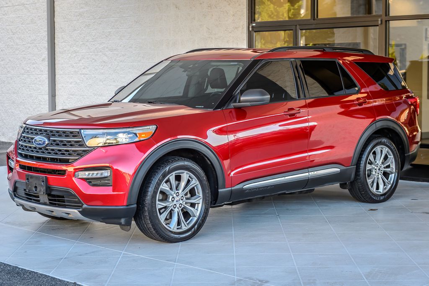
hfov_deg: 26.3
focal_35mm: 77
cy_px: 143
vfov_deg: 17.7
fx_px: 919
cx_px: 215
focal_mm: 70
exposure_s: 1/100
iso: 100
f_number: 4.5
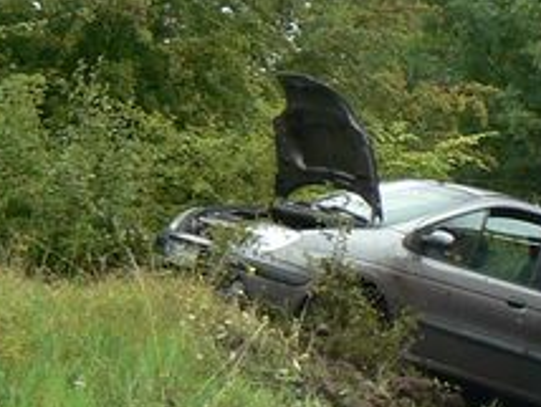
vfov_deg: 8.6
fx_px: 2691
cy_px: 296
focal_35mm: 172
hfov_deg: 11.2
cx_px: 690
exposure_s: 1/100
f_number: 5.6
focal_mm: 6
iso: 80
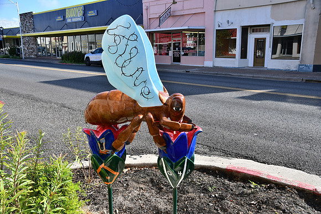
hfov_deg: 57.2
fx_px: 294
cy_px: 107
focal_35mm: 33
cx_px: 160
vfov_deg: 40.0
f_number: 8
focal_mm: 22
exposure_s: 1/250
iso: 140
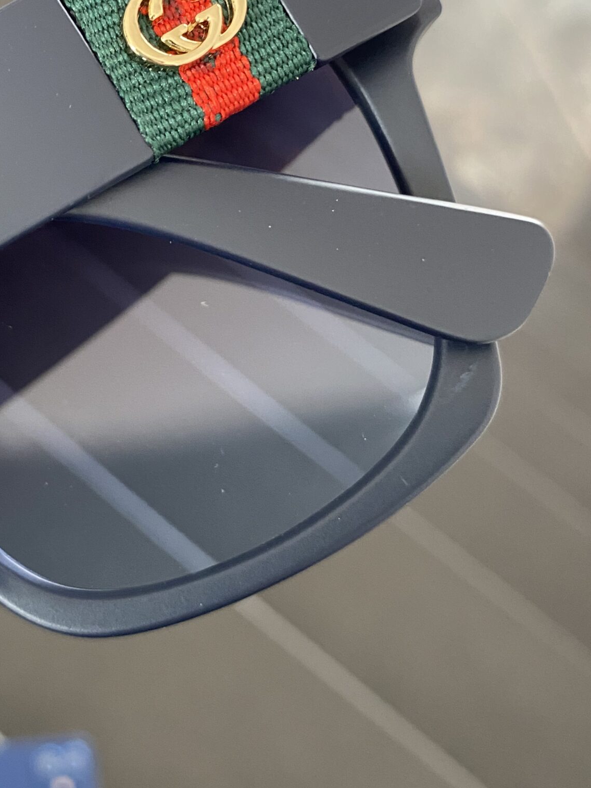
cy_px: 208
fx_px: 1001
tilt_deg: -57.0
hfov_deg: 31.9
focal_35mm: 44
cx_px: 107
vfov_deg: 41.8
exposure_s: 1/60
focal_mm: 4.25
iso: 250
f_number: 1.8
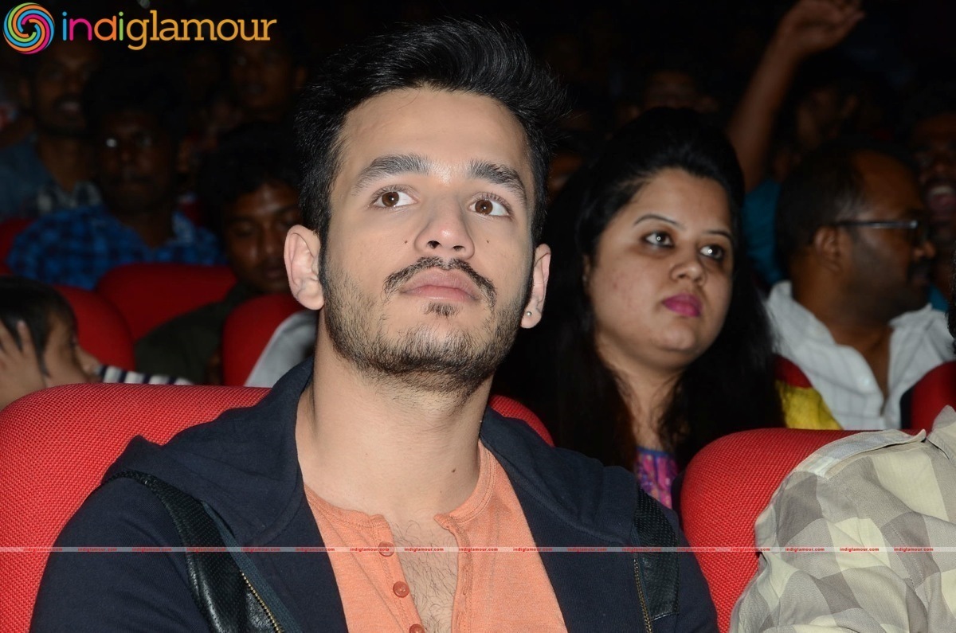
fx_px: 4174
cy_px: 316
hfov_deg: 13.1
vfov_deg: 8.7
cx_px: 478
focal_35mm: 158
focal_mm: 105
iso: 400
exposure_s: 1/125
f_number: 8
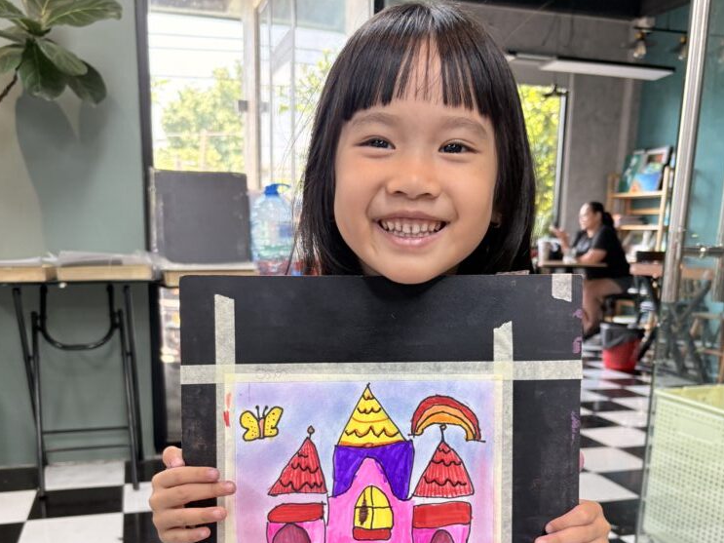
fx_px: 732
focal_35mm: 35
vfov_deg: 39.6
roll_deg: -1.2
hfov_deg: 52.6
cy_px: 408
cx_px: 361
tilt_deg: -14.0
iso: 100
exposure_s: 1/100
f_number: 1.6
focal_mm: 5.96
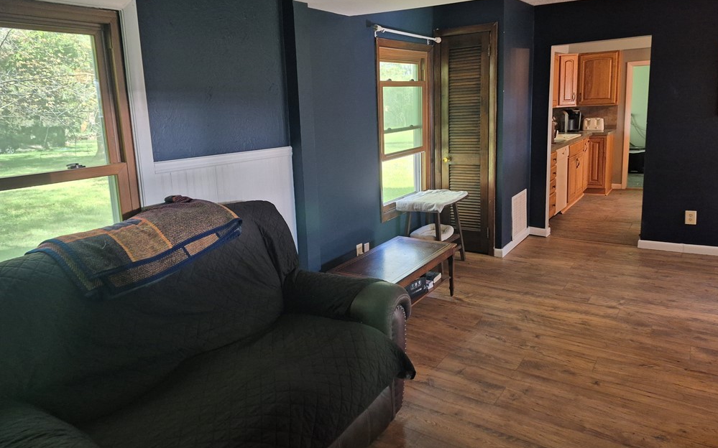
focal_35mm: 25
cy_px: 197
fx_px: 489
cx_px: 356
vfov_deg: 49.2
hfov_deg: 72.6
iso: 640
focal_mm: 5.4
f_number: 1.8
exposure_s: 1/120
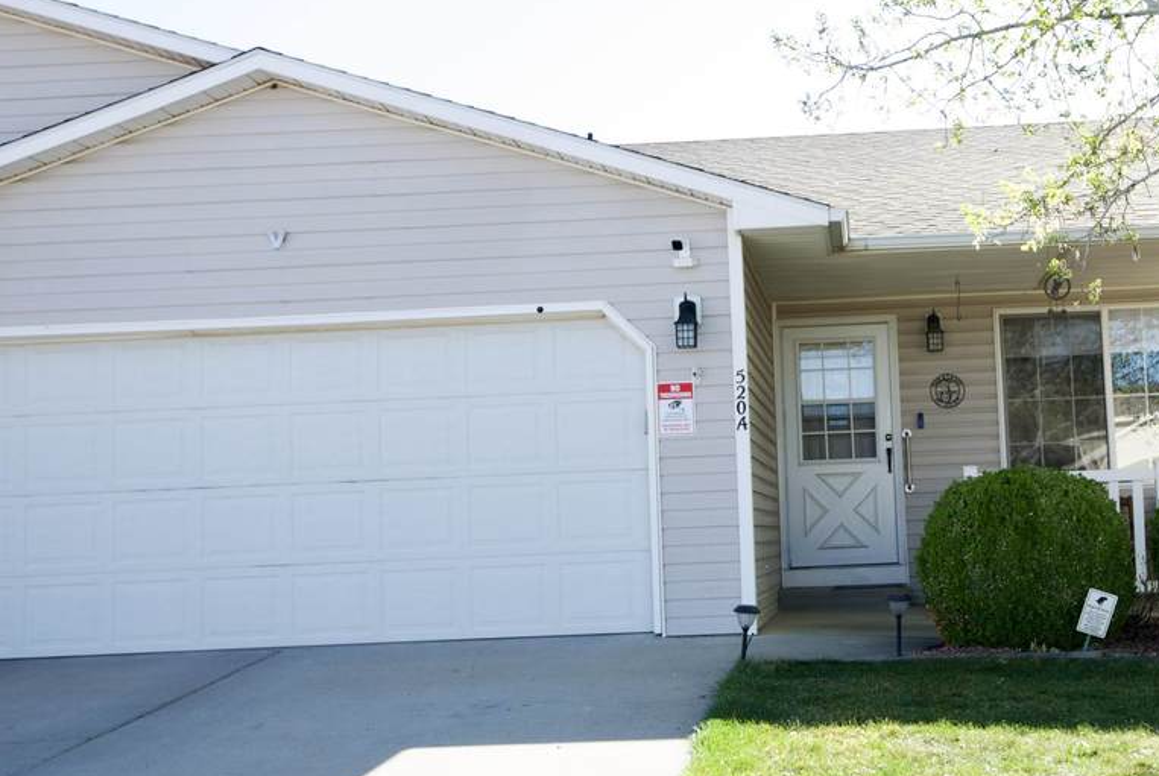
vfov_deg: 26.1
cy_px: 374
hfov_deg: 37.5
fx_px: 1676
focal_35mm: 52
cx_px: 814
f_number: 5
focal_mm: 31
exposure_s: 1/250
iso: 250
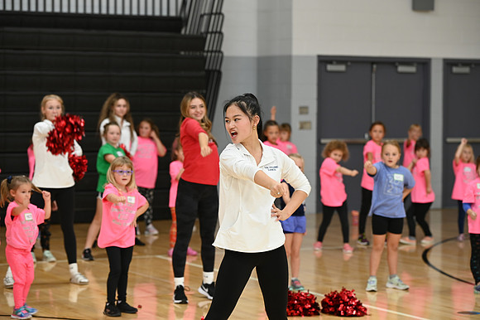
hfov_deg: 18.6
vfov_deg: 12.4
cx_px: 240
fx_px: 1466
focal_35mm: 110
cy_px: 160
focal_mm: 110
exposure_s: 1/50
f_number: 3.5
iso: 800
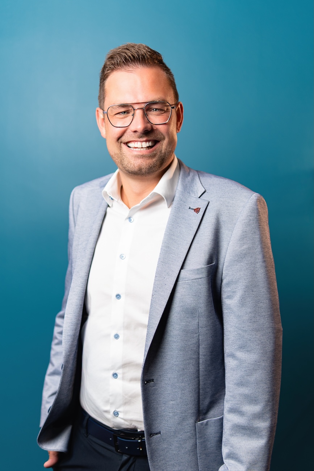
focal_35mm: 45
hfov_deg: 29.9
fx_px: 589
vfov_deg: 43.6
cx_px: 157
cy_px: 236
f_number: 1.4
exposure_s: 1/400
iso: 100
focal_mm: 30
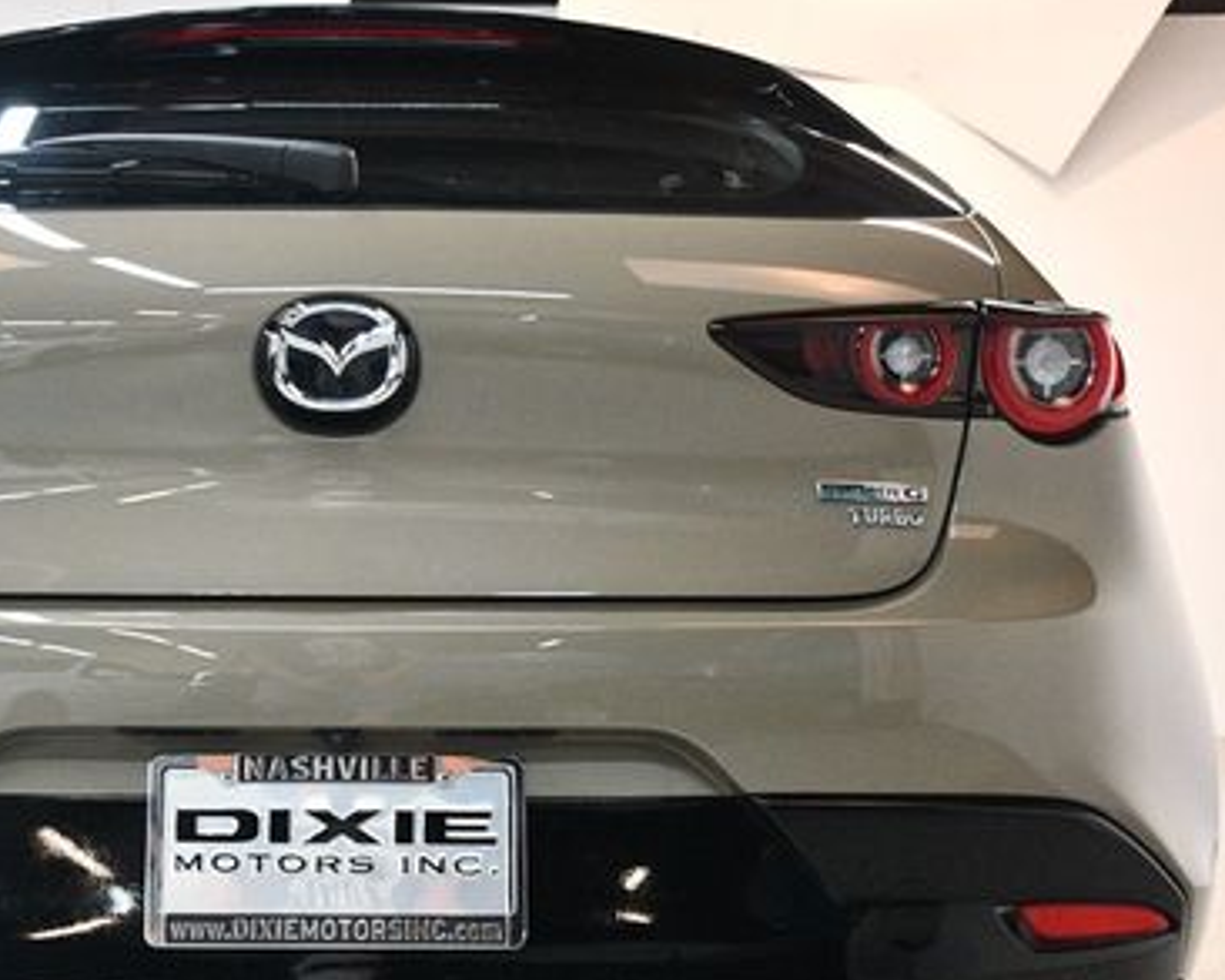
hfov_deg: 31.5
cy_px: 582
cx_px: 338
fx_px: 2140
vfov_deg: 25.8
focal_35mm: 59
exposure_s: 1/125
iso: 3200
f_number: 3.8
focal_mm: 24
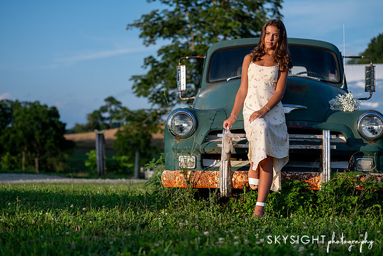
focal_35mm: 70
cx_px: 192
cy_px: 128
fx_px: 745
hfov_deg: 28.8
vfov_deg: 19.5
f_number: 3.2
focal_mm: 70
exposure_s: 1/2500
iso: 320
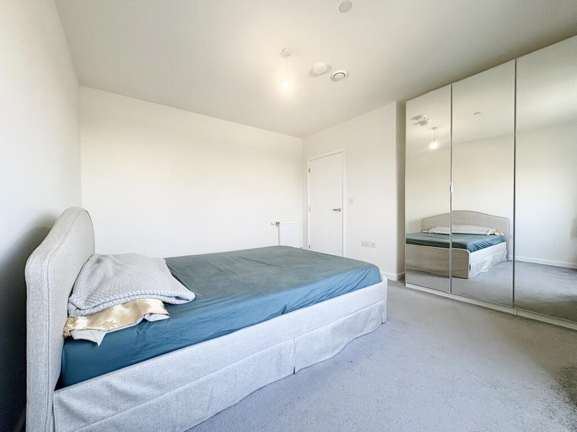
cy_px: 216
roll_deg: +0.4
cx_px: 288
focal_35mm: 14
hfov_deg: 102.1
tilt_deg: -1.0
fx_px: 233
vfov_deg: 85.7
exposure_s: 1/100
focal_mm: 2.22
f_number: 2.2
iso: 100
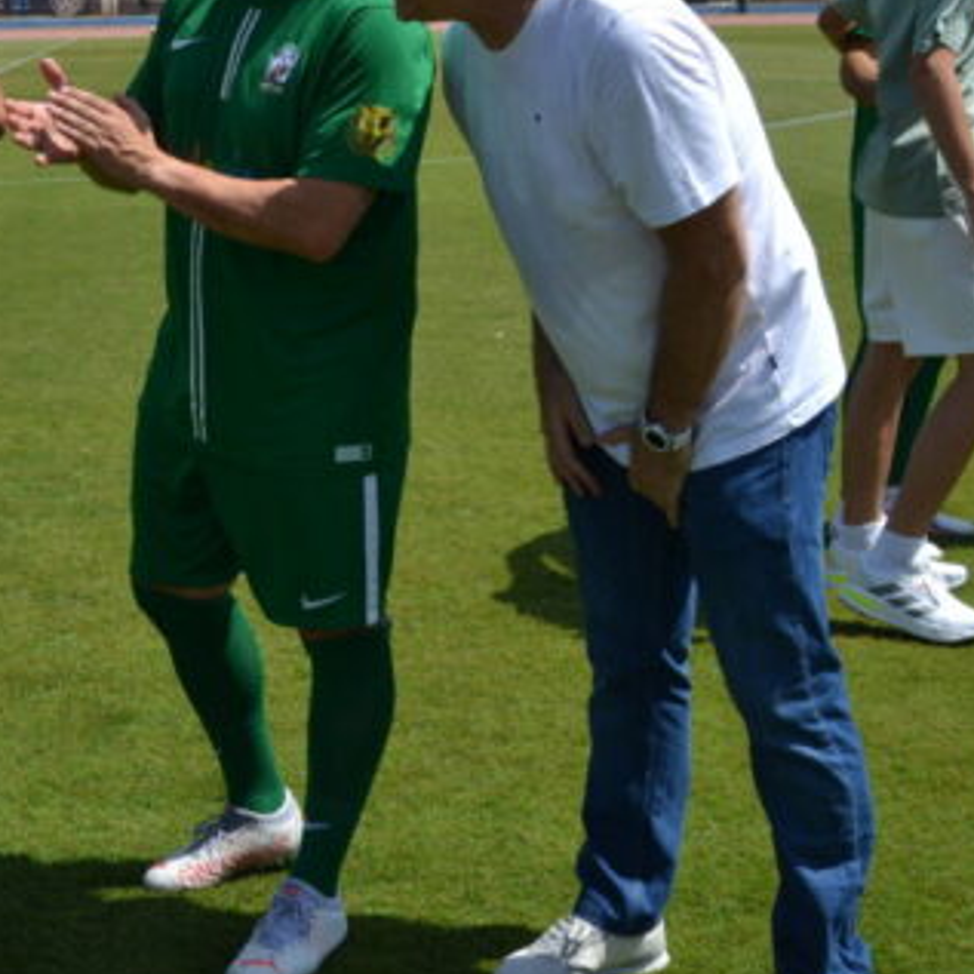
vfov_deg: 24.1
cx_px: -71
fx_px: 2261
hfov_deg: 23.0
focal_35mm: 71
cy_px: 280
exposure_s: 1/1600
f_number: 5.6
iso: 400
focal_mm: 23
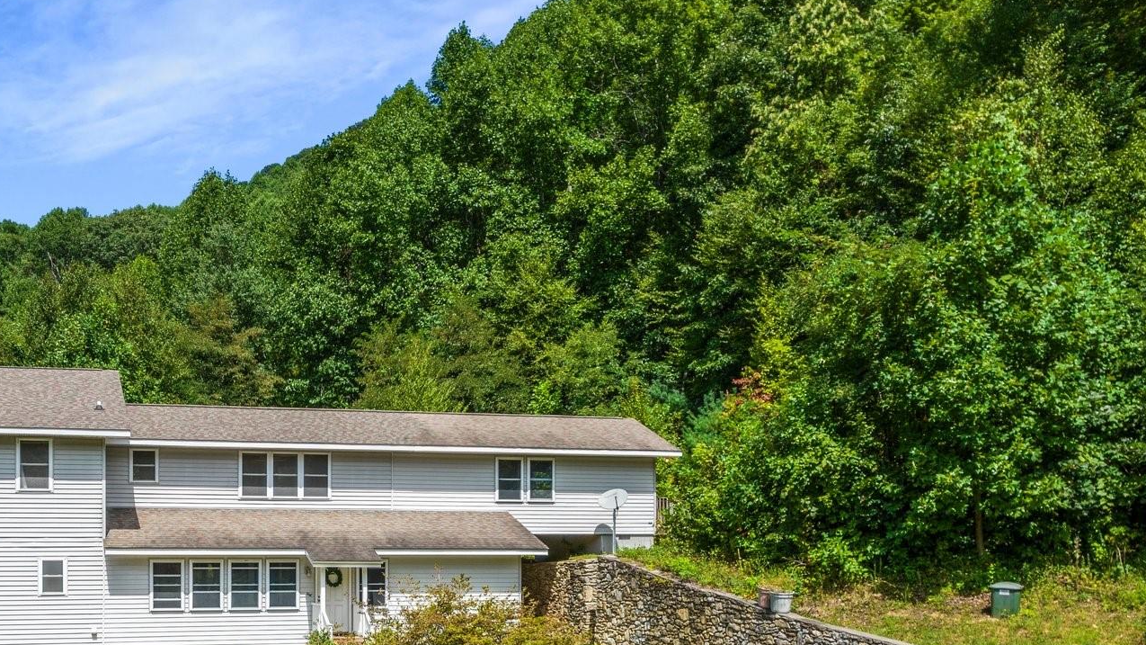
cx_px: 319
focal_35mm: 37
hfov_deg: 52.2
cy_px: 546
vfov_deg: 30.9
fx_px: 1124
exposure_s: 1/1600
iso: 100
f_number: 2.8
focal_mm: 8.38
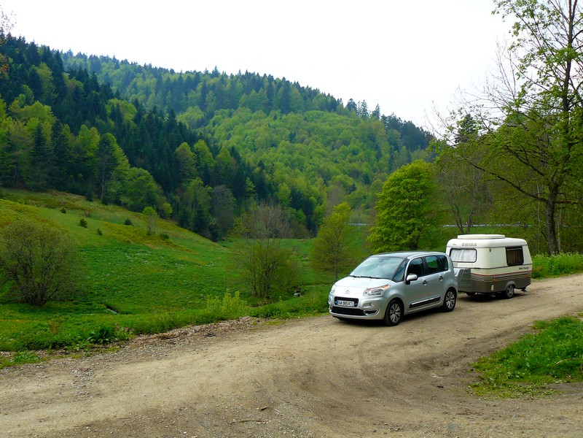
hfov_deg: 51.4
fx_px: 606
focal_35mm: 36
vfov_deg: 39.7
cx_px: 292
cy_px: 219
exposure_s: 1/250
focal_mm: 6
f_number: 4.5
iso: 100
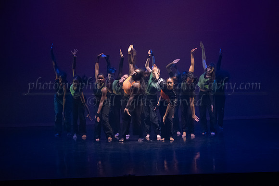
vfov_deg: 14.2
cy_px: 91
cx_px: 155
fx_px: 749
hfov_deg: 21.1
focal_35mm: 97
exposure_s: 1/400
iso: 4000
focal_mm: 75
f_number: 3.5
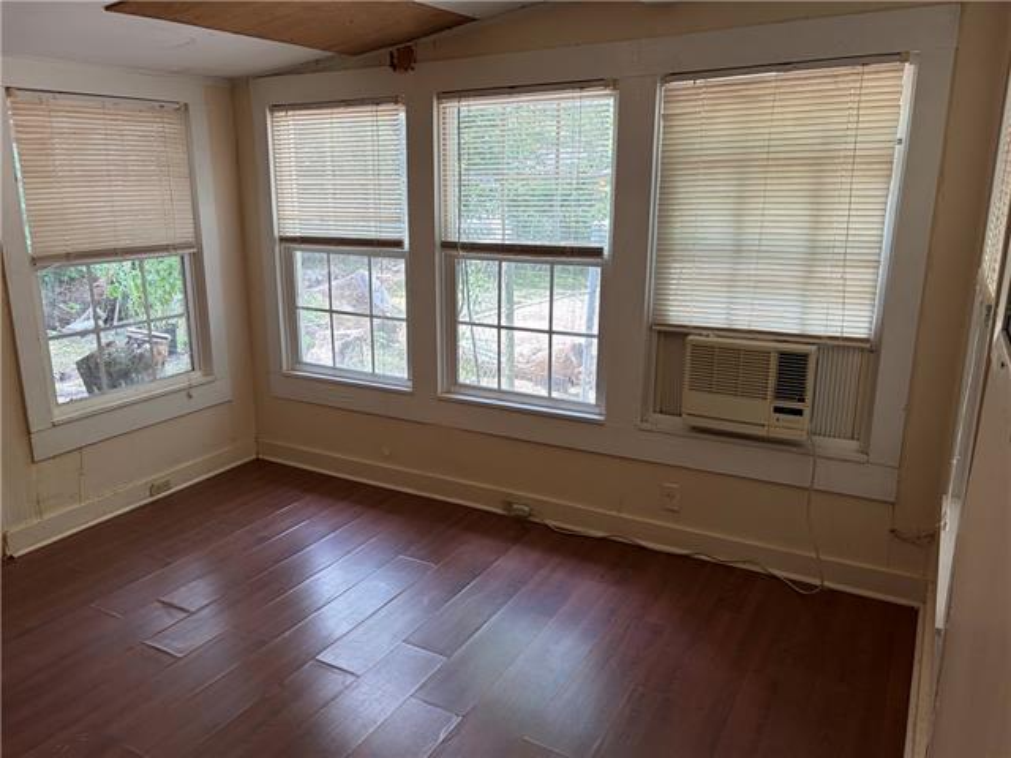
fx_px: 759
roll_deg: -0.2
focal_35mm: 26
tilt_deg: -13.2
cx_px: 506
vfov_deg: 53.1
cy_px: 379
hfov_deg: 67.3
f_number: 1.6
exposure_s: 1/120
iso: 80
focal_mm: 5.96
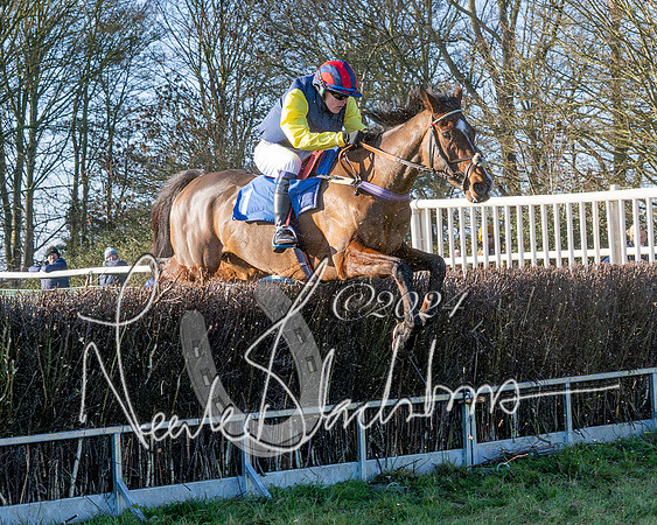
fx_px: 2057
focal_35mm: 106
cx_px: 279
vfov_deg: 14.5
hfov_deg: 18.1
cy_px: 260
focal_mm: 35
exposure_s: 1/1250
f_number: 5
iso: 400
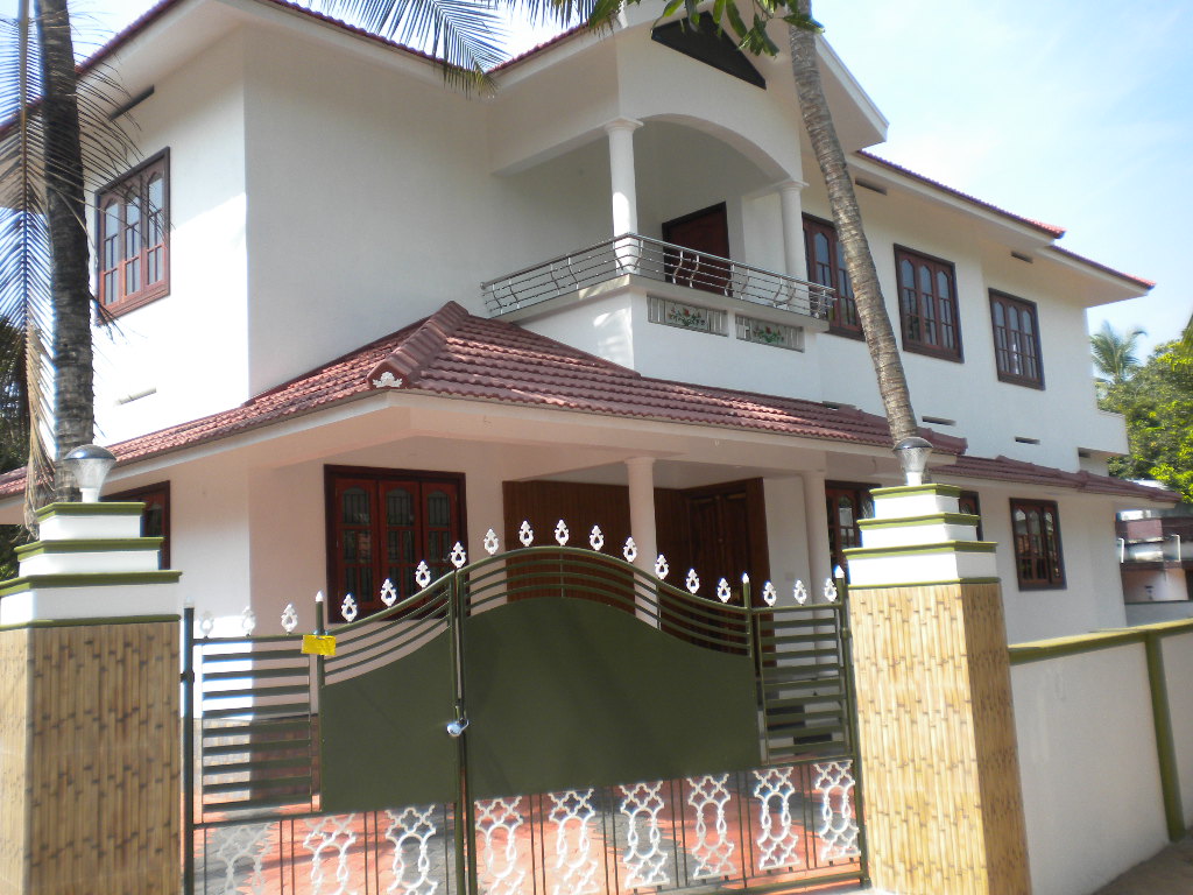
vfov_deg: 40.7
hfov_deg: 52.6
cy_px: 448
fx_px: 1206
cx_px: 596
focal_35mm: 35
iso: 113
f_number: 4.6
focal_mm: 6.3
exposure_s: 1/326
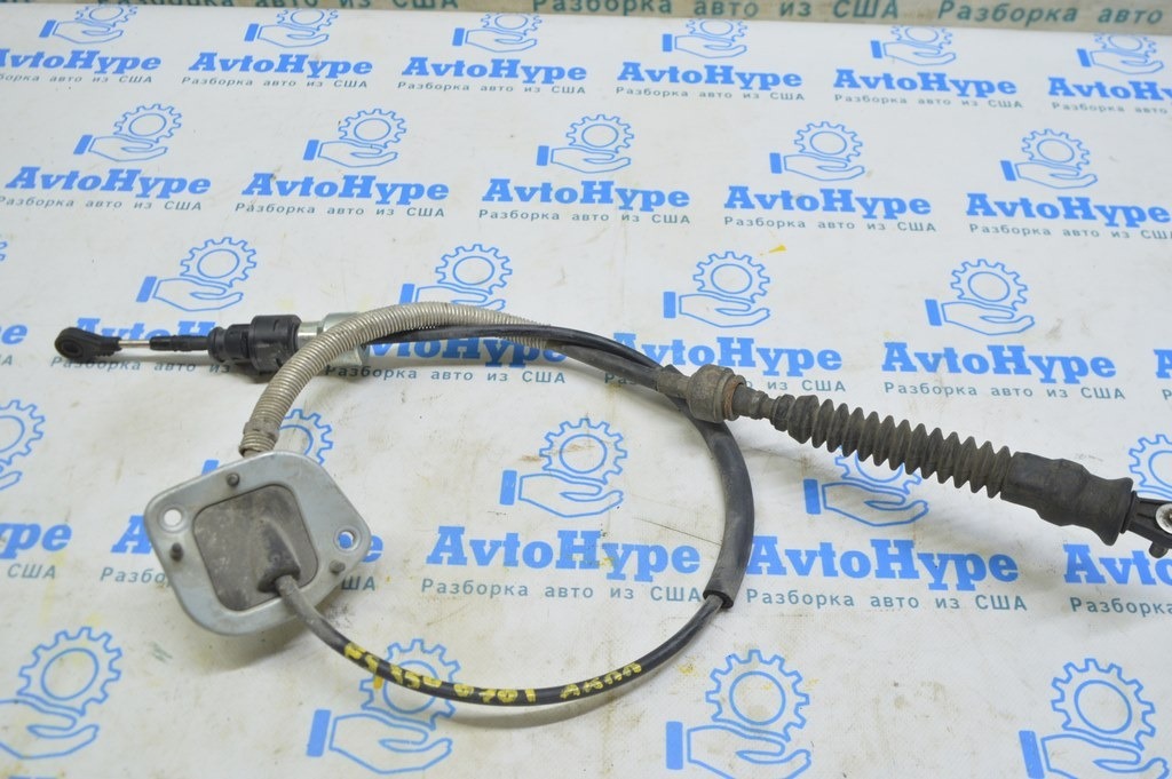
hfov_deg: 59.5
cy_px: 390
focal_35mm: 32
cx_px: 586
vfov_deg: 41.6
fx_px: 1025
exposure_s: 1/20
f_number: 5.6
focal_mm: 21
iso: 400
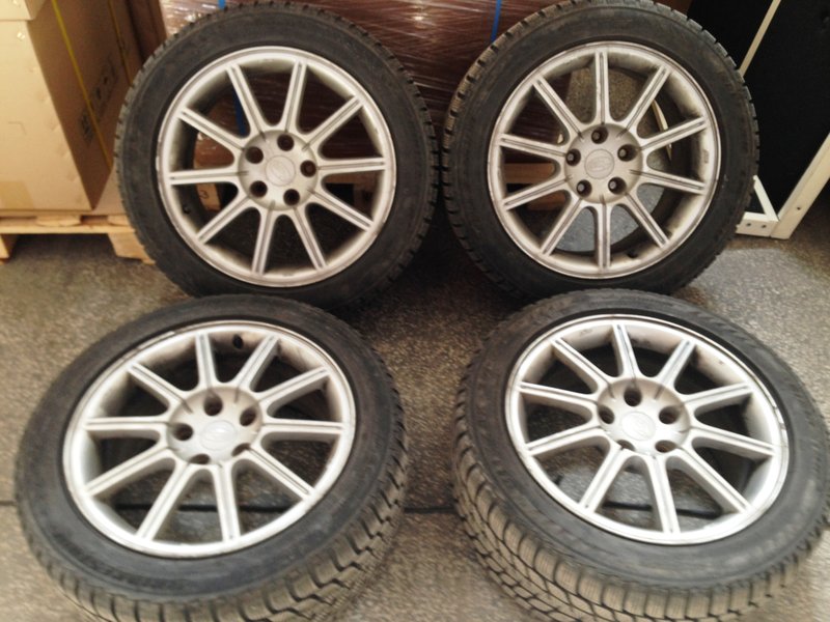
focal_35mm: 33
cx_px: 415
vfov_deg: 42.9
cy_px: 311
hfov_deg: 55.4
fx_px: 791
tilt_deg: -48.1
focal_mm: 4.12
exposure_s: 1/20
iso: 50
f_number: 2.4
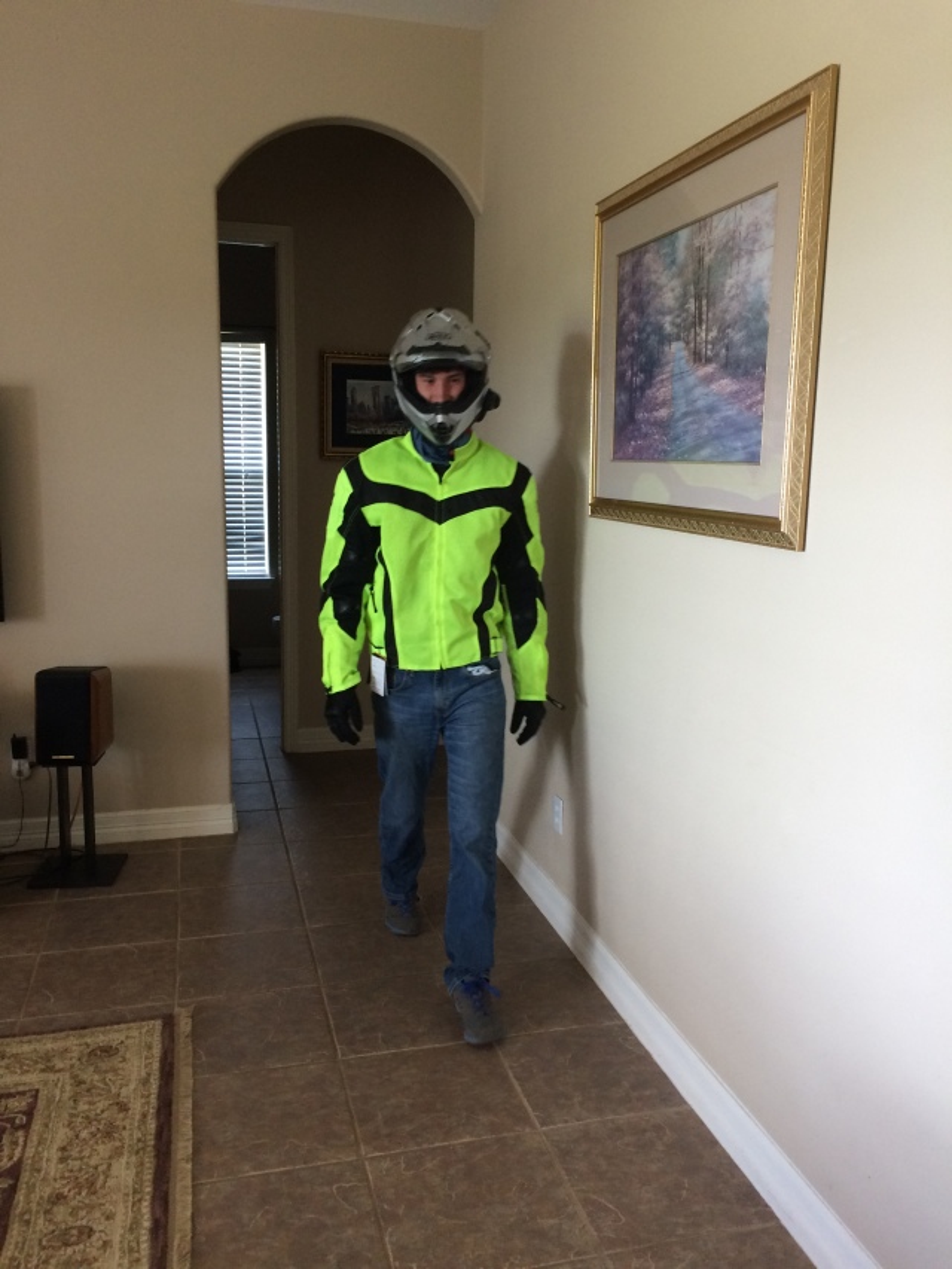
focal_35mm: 29
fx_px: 1063
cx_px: 476
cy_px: 634
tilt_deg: -11.1
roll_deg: +1.5
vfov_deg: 61.7
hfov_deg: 48.2
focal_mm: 4.15
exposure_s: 1/30
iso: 100
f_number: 2.2
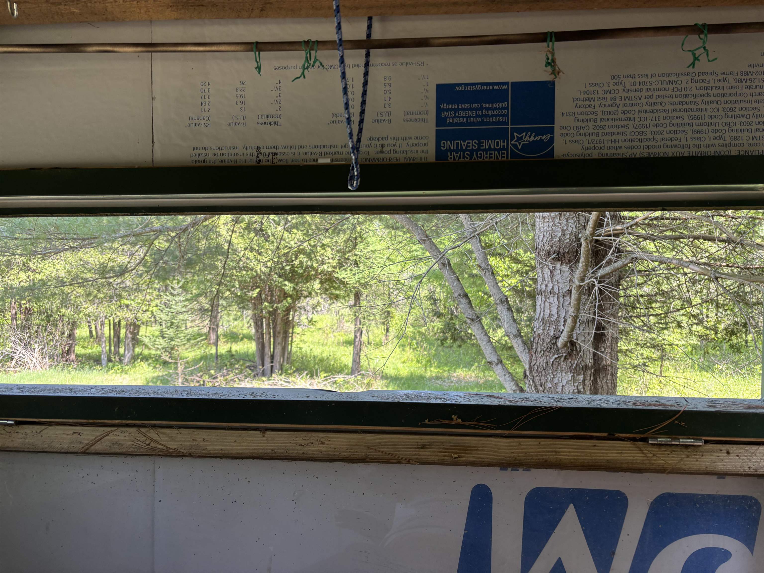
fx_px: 574
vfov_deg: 53.1
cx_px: 382
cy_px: 286
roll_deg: +1.0
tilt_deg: -1.3
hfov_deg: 67.3
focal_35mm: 26
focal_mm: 5.96
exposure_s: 1/135
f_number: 1.6
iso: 32
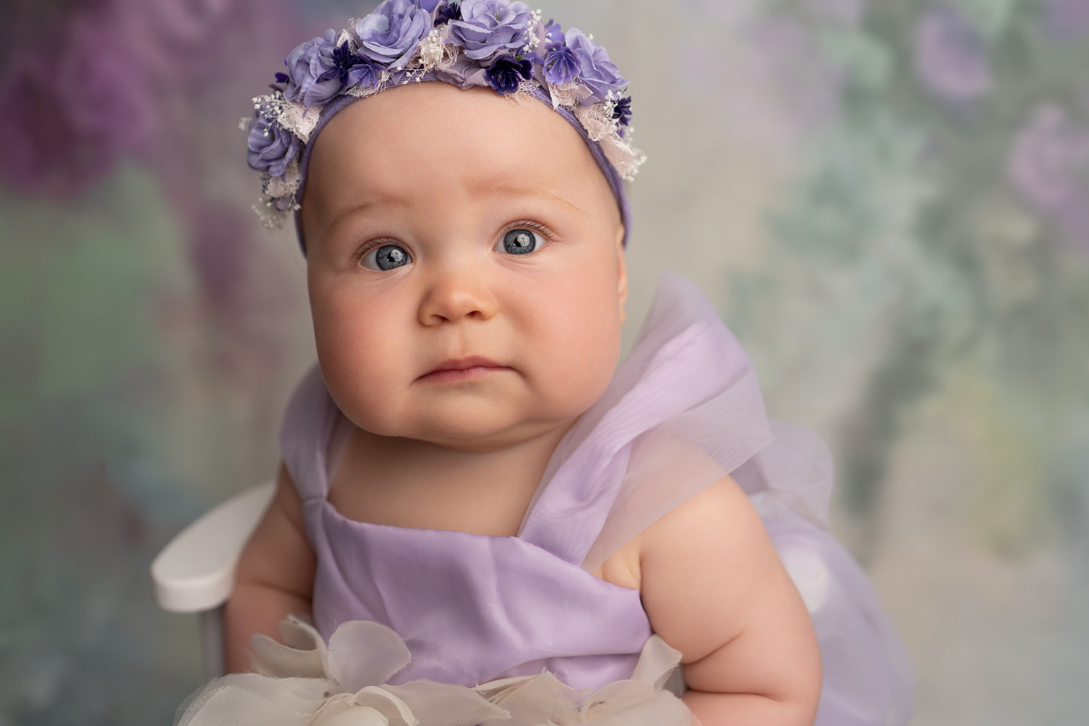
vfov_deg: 29.8
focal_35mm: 45
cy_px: 271
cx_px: 552
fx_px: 1361
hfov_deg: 43.6
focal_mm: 35
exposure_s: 1/160
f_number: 2.2
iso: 100
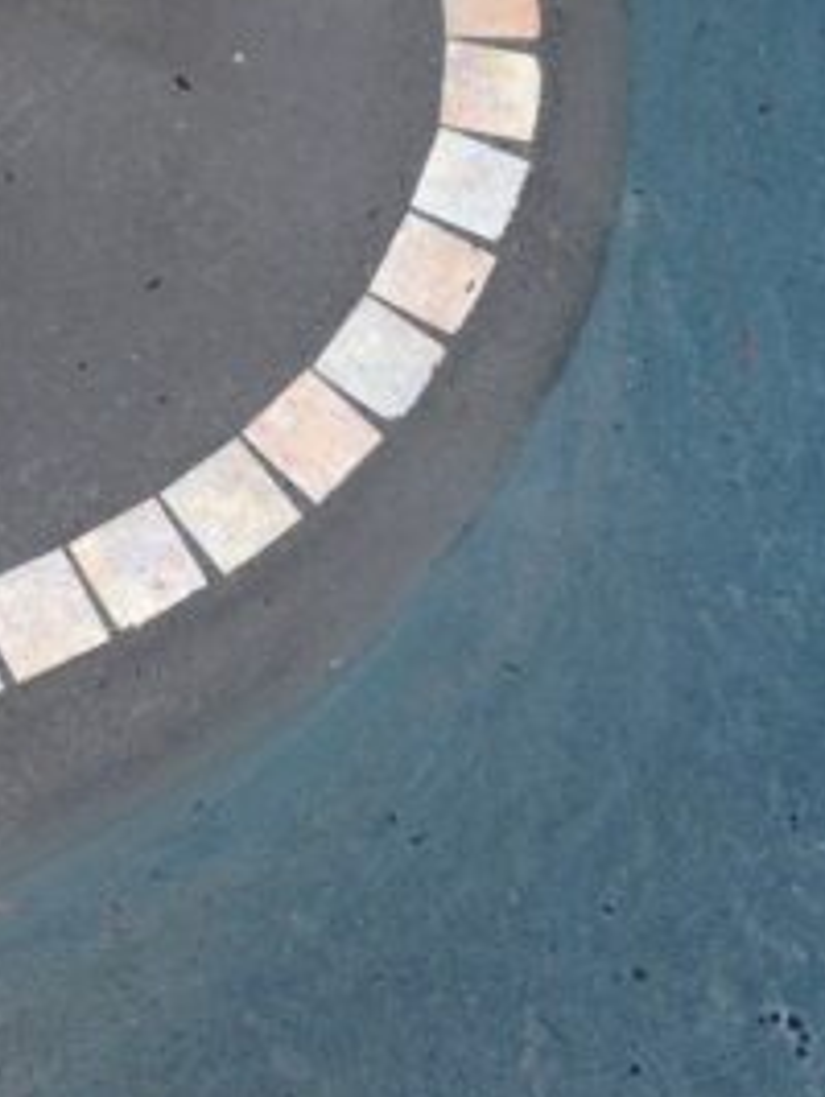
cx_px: -122
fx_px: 2792
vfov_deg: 22.0
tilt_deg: -63.5
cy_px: 239
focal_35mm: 88
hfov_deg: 16.2
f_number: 2.4
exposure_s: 1/1642
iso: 50
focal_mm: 4.12
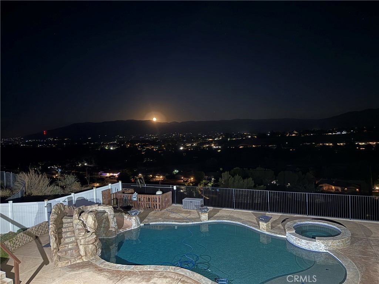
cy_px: 142
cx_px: 190
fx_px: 263
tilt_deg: -1.9
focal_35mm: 24
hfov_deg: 71.6
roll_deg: +2.1
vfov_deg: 56.8
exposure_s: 1/9
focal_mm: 6.76
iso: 1600
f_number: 1.78
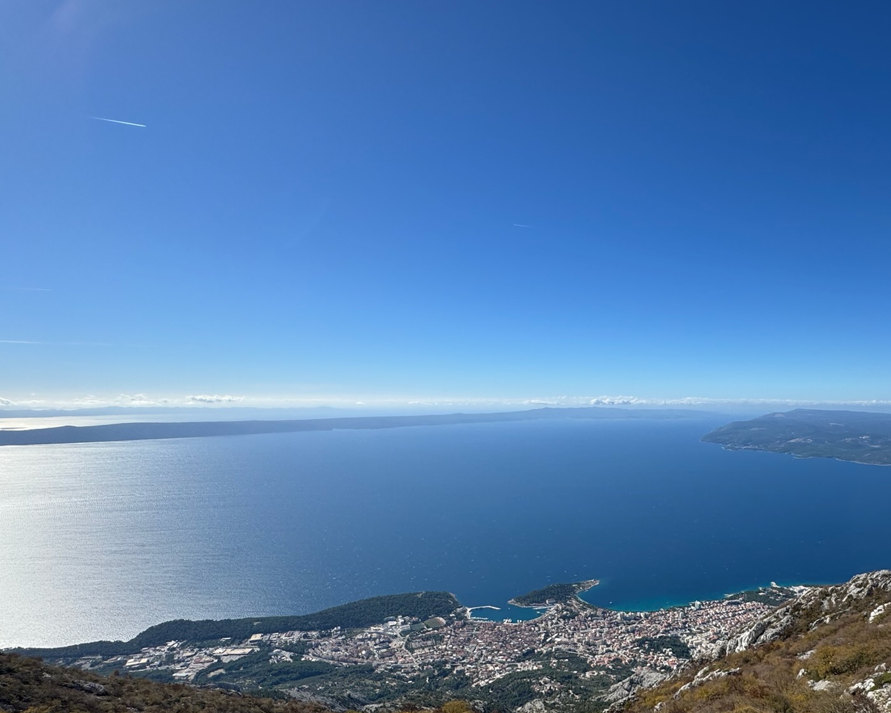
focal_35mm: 20
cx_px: 581
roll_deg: -0.5
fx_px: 527
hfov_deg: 78.2
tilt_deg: -7.9
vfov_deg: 66.5
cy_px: 467
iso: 50
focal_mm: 2.22
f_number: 2.2
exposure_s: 1/2985
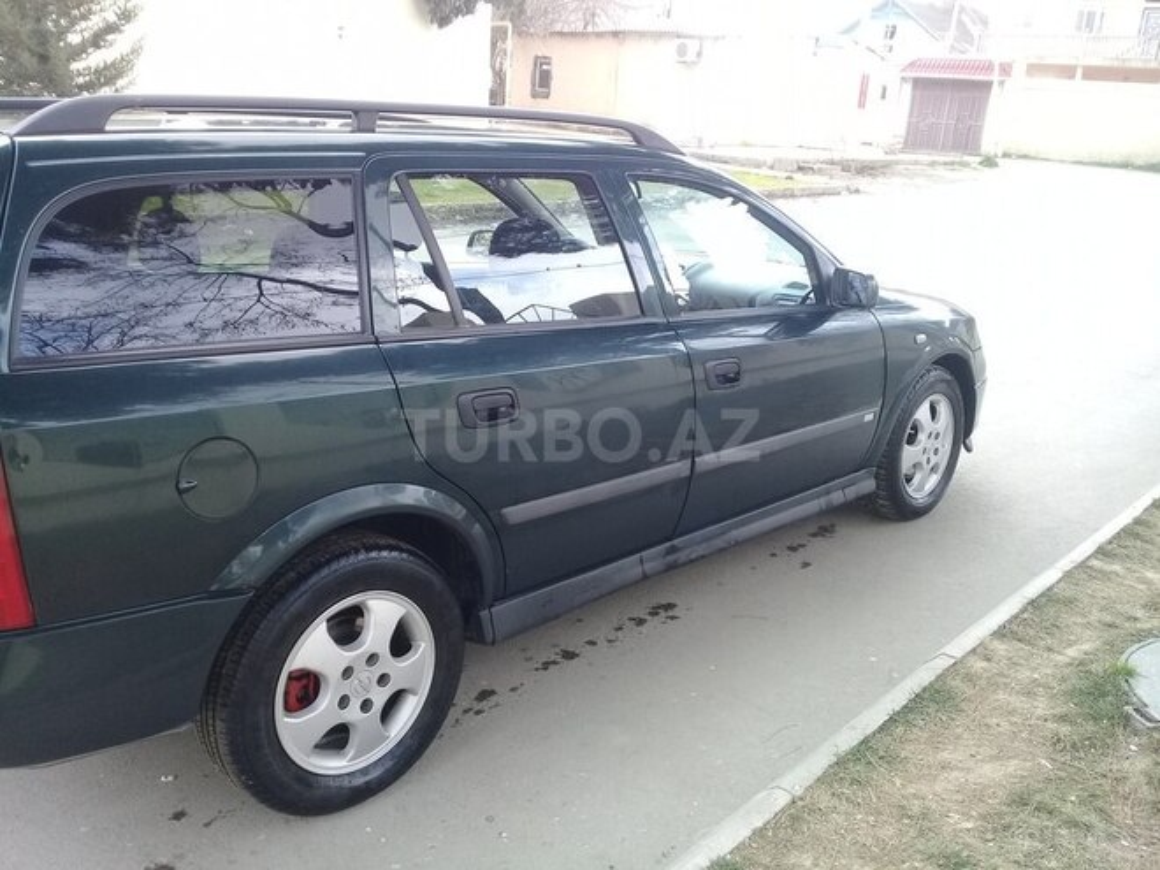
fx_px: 1039
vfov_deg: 45.4
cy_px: 435
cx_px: 580
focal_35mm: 31
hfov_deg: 58.4
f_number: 2.2
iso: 50
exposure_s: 1/131
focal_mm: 3.3
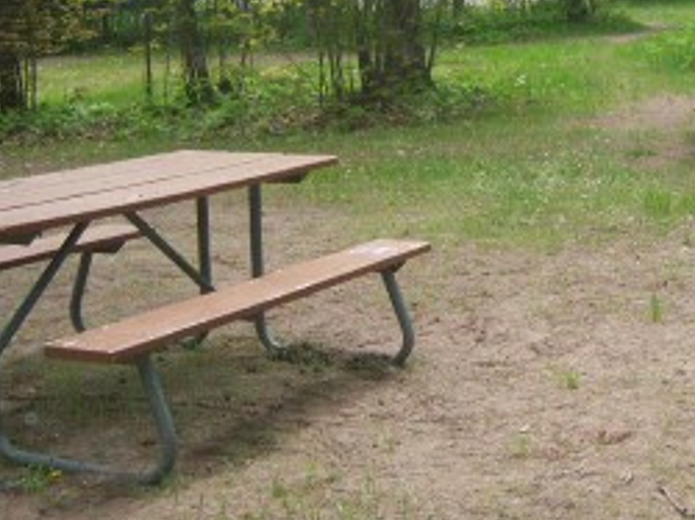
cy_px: 107
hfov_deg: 25.3
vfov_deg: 19.7
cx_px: 663
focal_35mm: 74
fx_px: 1484
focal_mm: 7.5
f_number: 2.8
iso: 80
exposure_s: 1/640
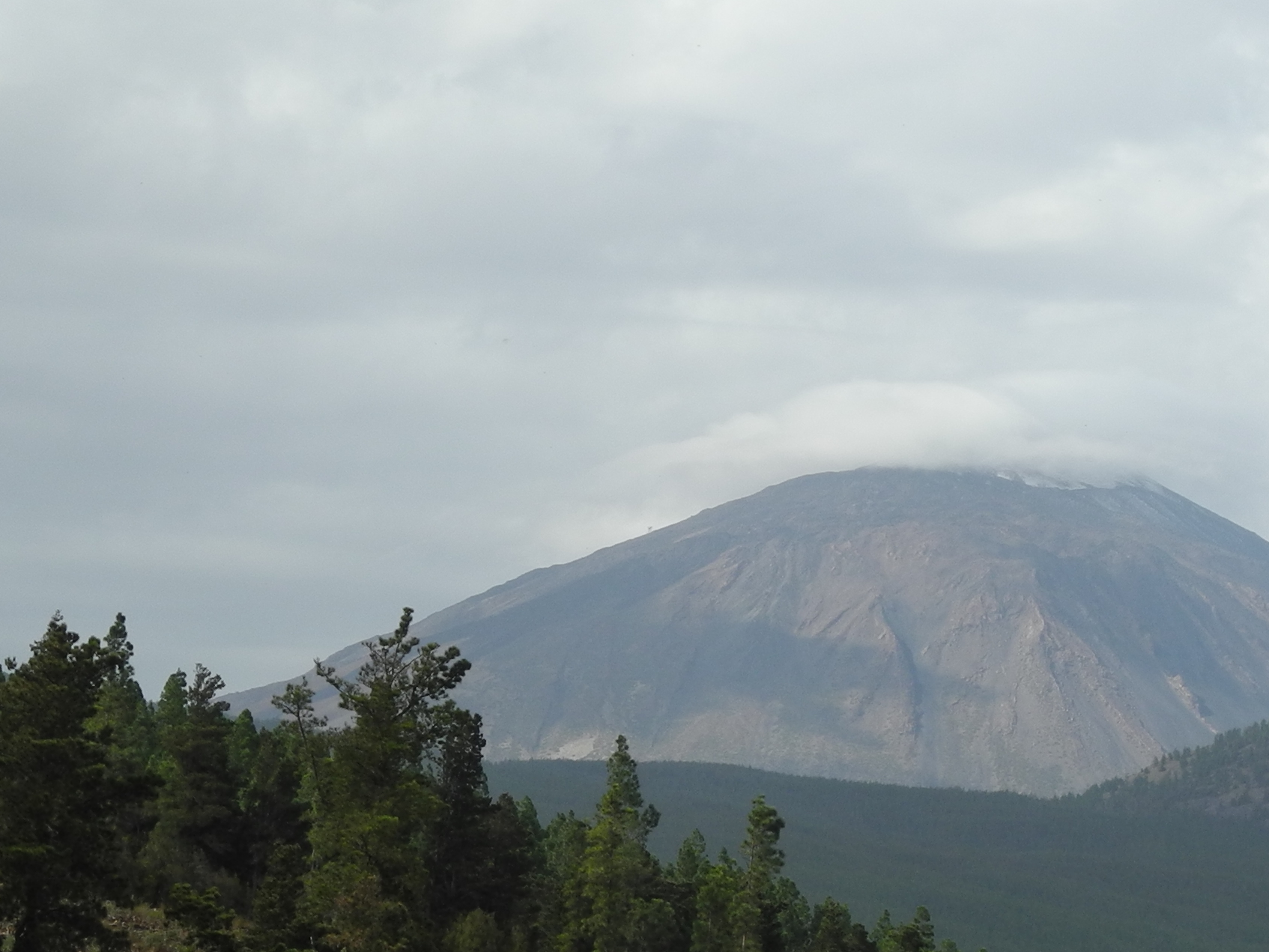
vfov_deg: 8.1
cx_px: 1056
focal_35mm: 183
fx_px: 6710
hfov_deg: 10.8
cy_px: 594
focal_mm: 18.1
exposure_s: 1/800
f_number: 4
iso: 100
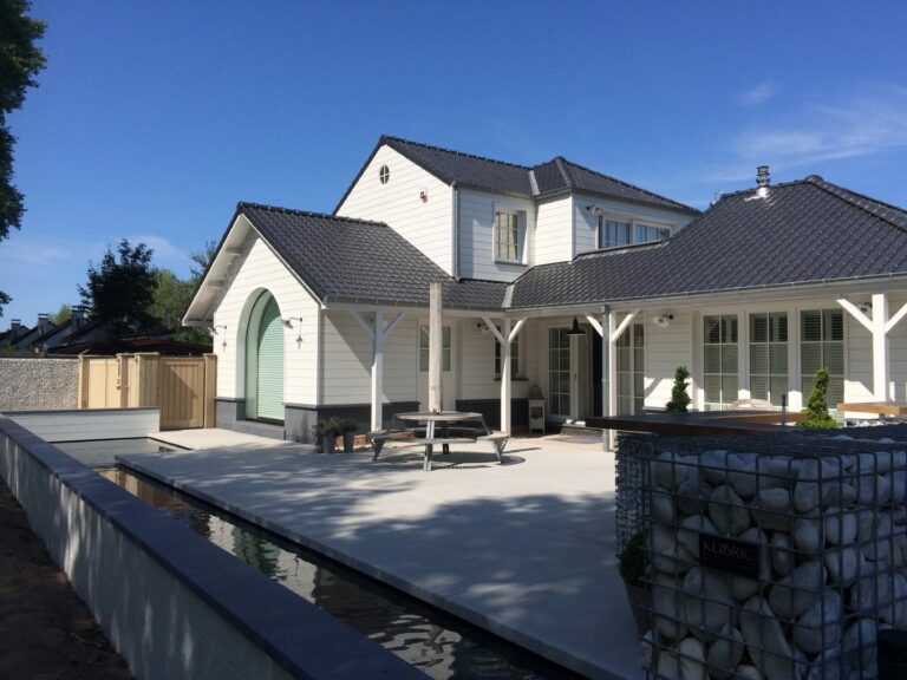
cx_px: 454
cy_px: 340
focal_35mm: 29
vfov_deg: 48.2
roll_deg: +0.4
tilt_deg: +1.3
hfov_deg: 61.7
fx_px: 760
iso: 32
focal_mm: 4.15
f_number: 2.2
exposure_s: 1/2933
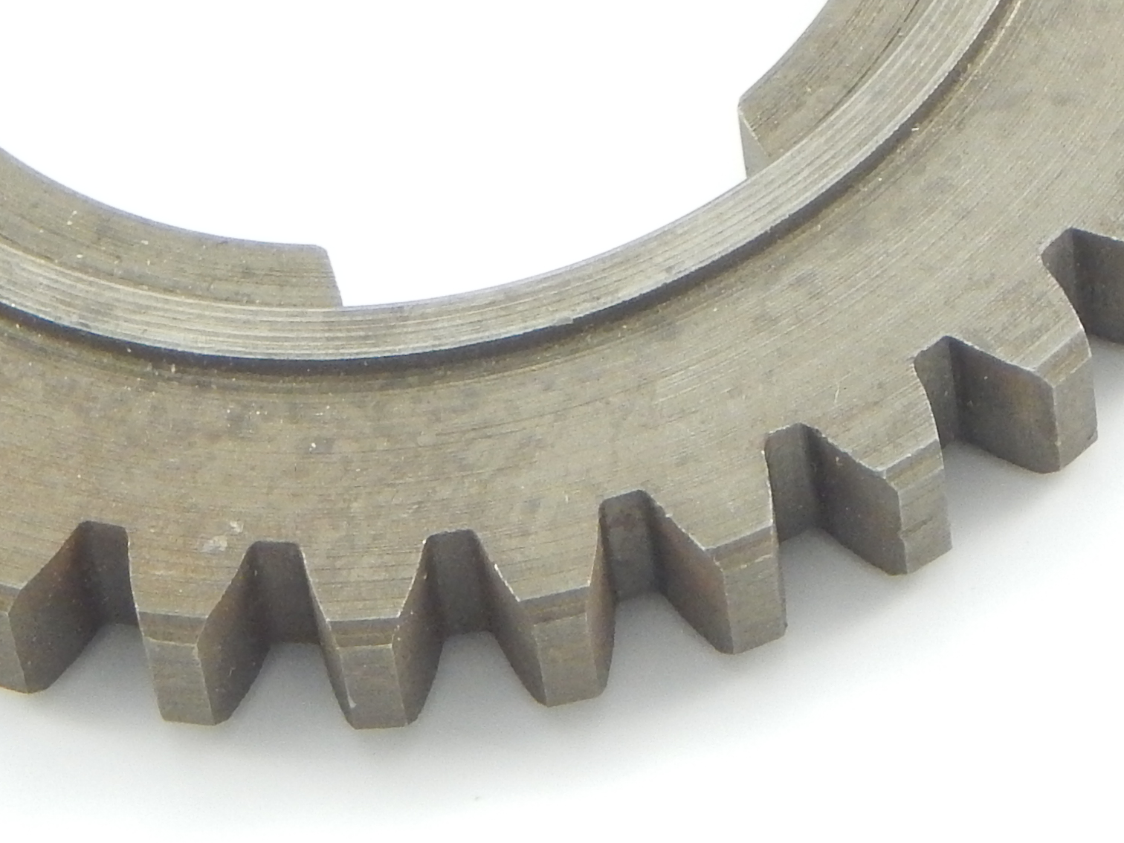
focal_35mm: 317
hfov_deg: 6.3
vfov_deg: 4.7
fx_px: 10293
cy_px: -110
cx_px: 489
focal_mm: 18.7
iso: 400
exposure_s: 1/30
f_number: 4.5
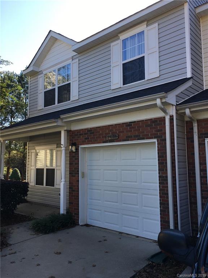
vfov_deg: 61.7
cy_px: 139
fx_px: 232
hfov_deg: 48.2
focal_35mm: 29
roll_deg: +0.3
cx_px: 104
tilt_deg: +6.5
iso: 25
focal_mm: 4.15
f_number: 2.2
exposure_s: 1/447
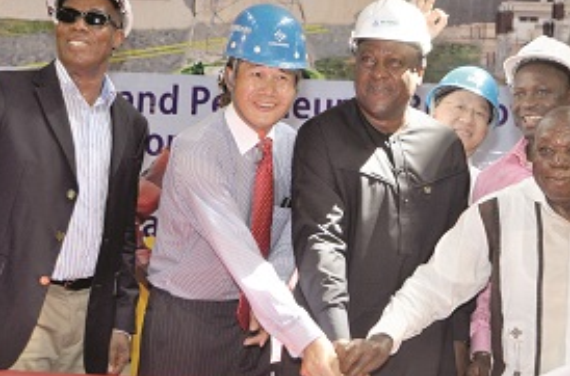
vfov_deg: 17.7
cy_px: 167
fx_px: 1211
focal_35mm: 77
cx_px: 397
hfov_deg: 26.3
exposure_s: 1/125
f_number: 4.2
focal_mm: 35
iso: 640
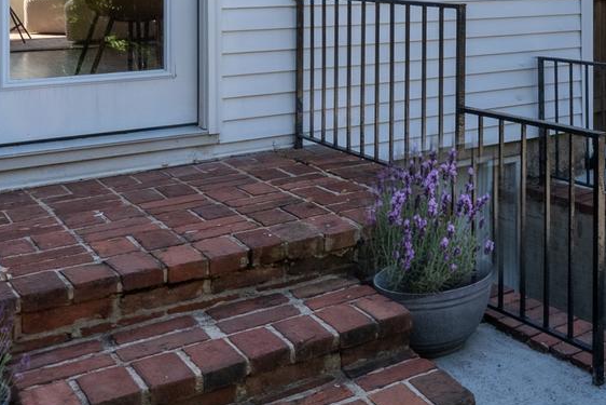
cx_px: 789
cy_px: 16
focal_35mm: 51
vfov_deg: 25.4
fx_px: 859
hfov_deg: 30.5
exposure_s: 1/1000
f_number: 14
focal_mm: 14
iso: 100
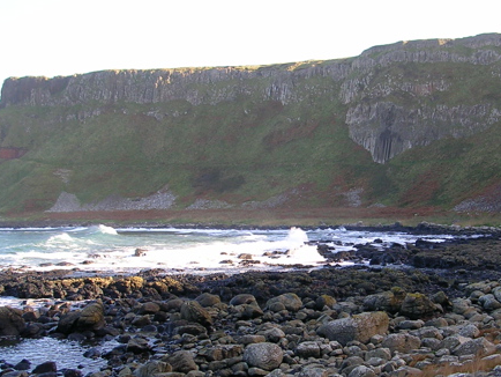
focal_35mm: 56
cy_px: 254
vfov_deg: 26.0
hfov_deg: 34.0
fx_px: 811
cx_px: 338
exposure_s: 1/172
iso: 50
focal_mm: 5.8
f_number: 2.8
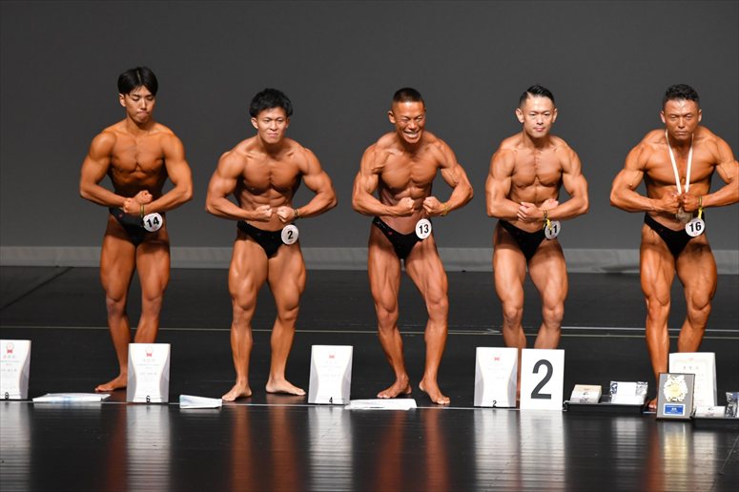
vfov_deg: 5.1
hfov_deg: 7.6
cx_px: 370
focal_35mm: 270
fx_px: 5540
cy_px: 246
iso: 2500
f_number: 5.6
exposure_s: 1/400
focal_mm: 180
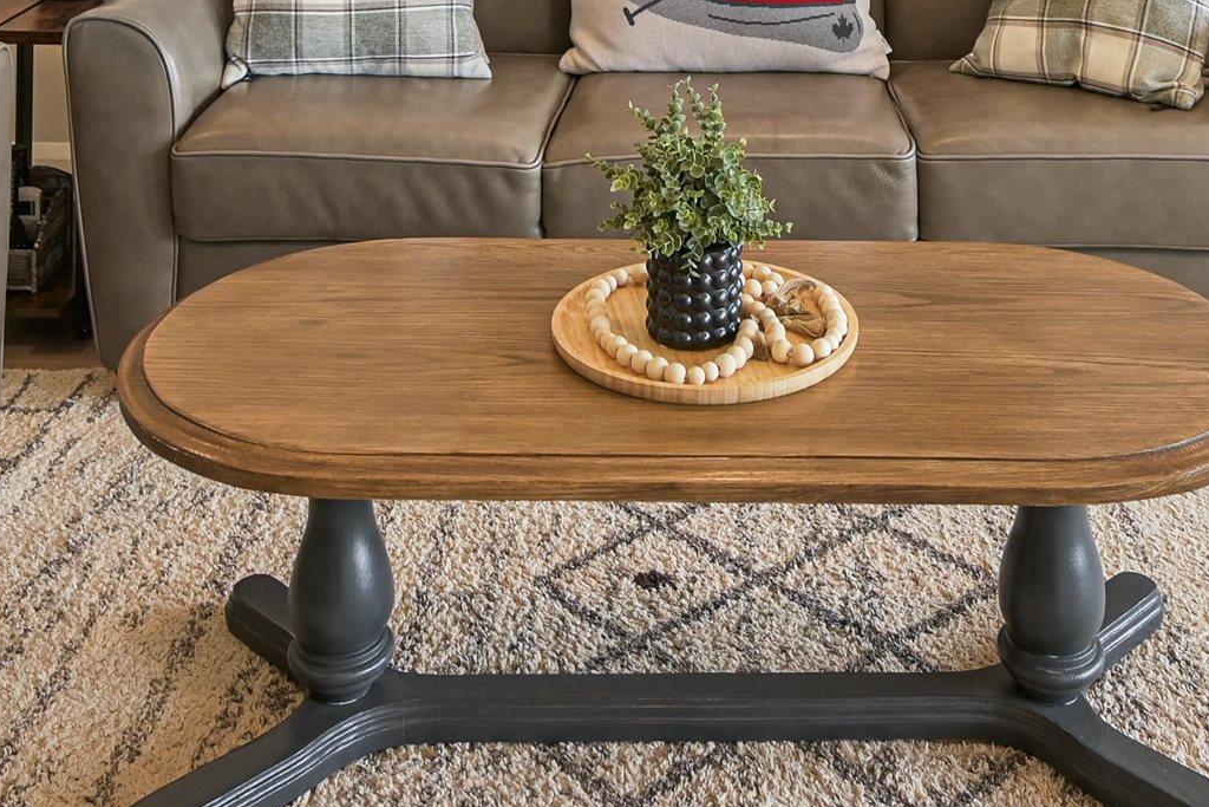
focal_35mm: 50
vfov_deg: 23.4
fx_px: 1662
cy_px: -302
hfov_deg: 40.0
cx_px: 592
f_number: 5
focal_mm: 16.5
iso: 320
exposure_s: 1/100
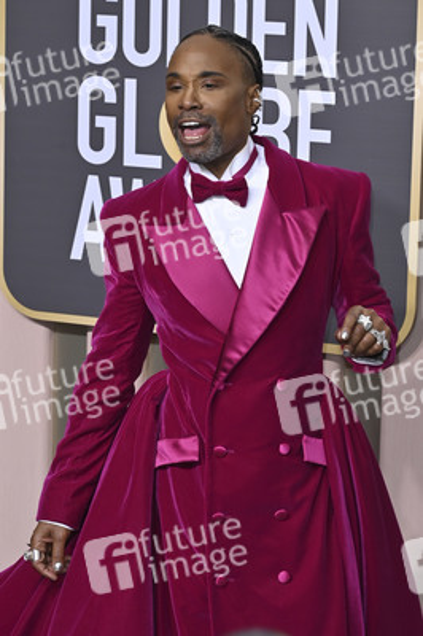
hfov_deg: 15.5
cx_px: 212
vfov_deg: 23.1
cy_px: 318
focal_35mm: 88
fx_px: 1554
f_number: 8
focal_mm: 88
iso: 320
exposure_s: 1/200
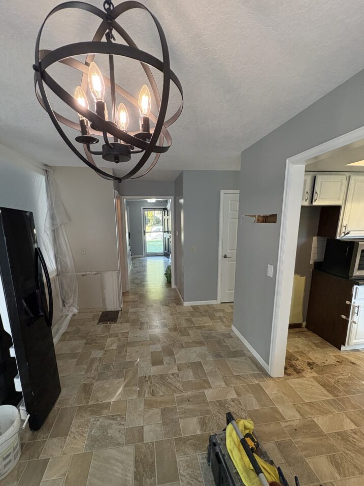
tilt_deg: -10.0
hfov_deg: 81.7
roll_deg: +1.2
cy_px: 258
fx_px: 210
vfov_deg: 98.1
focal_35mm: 15
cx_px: 171
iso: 400
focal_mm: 2.22
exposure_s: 1/120
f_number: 2.2
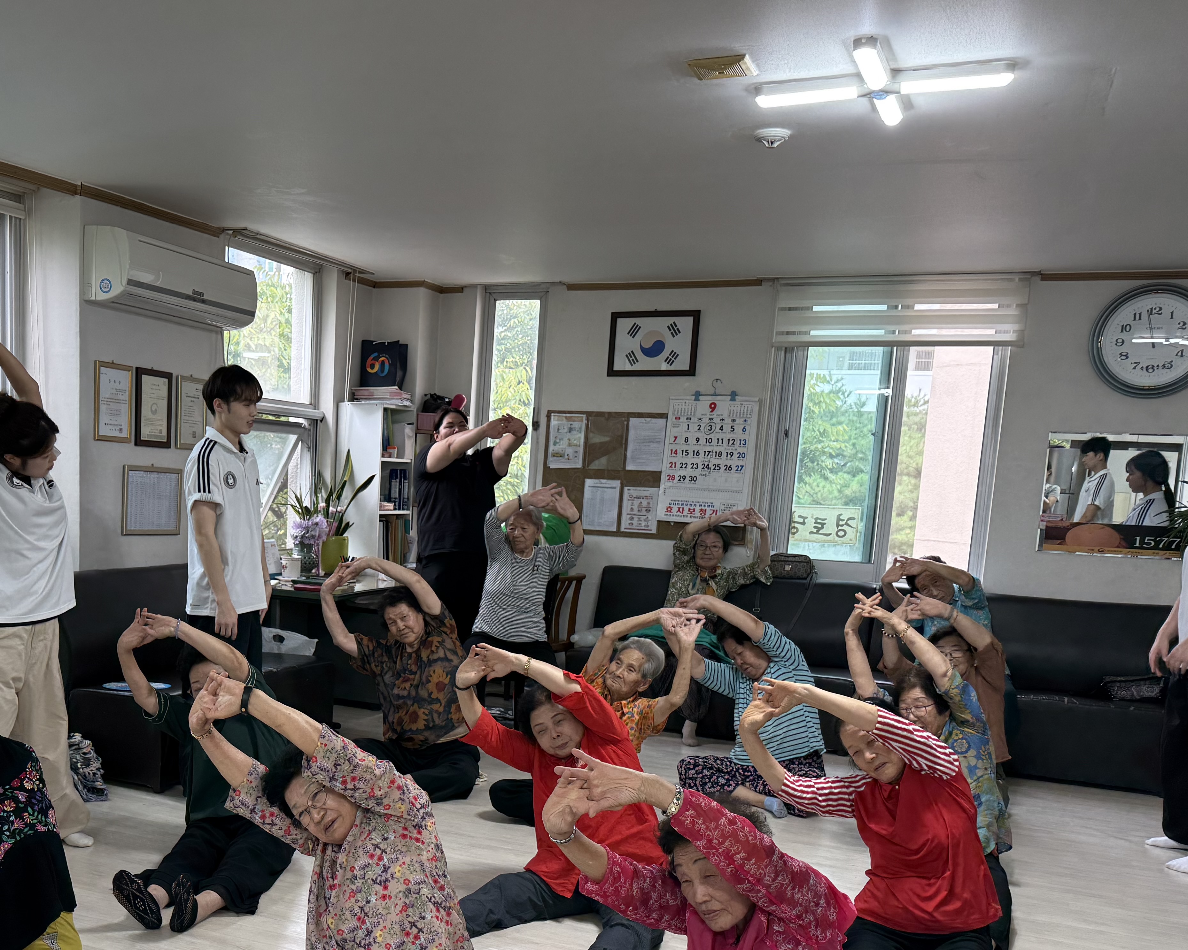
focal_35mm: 36
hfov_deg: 49.5
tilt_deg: -9.5
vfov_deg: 40.4
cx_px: 407
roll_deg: -1.7
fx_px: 1266
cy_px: 663
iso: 200
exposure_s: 1/120
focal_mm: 6.76
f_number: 1.78
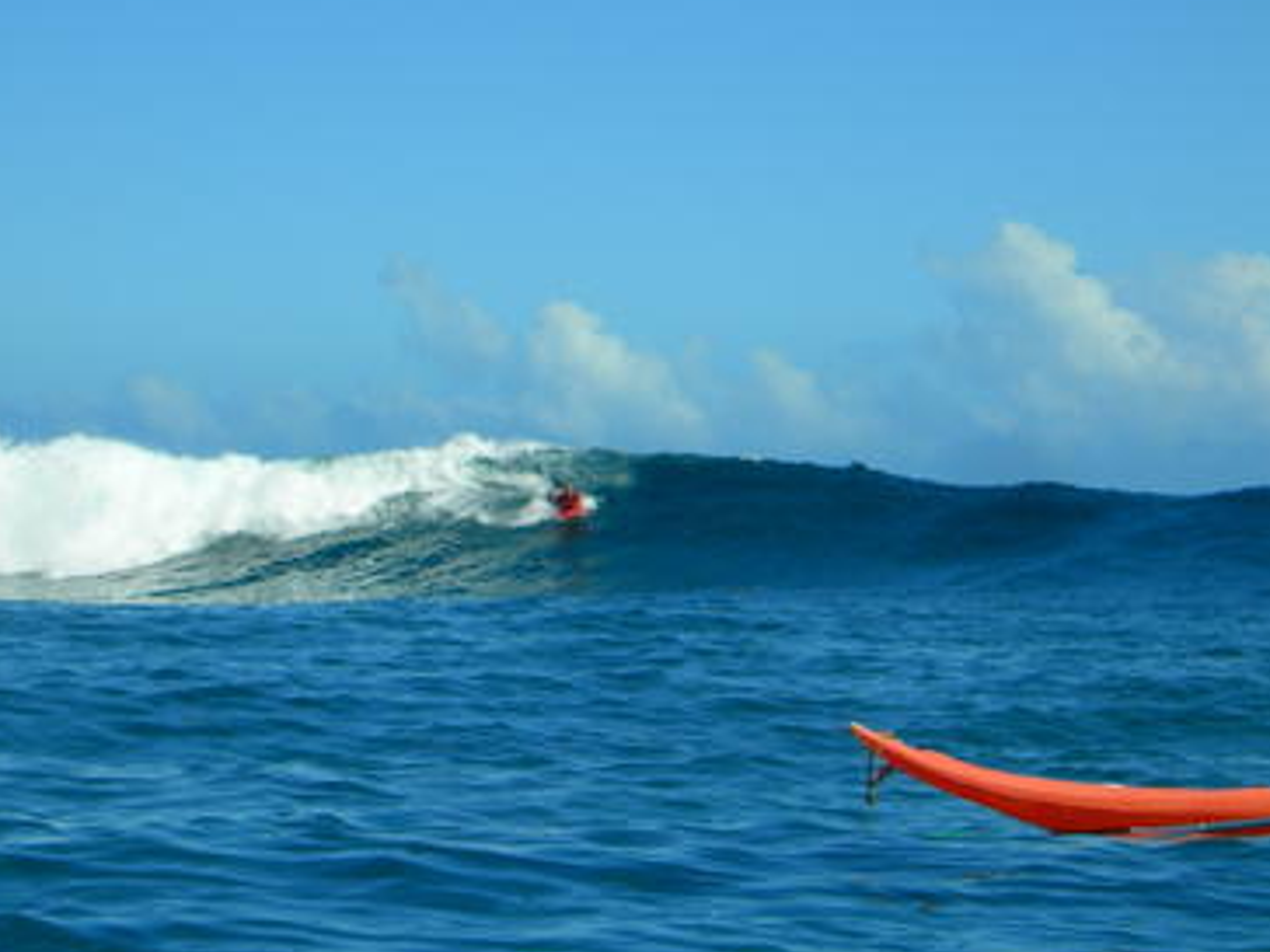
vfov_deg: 8.6
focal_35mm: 172
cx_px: 637
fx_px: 6310
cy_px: 300
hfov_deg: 11.5
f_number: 8.2
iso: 50
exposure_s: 1/268
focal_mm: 23.4
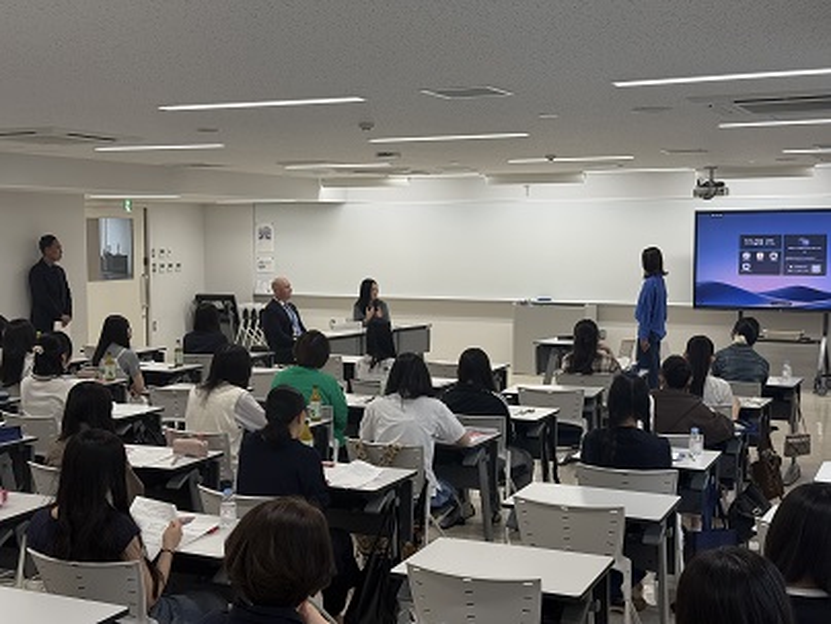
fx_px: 1152
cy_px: 312
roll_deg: -0.1
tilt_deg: -4.4
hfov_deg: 39.7
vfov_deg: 30.3
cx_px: 416
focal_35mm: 48
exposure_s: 1/182
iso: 80
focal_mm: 6.76
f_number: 1.78
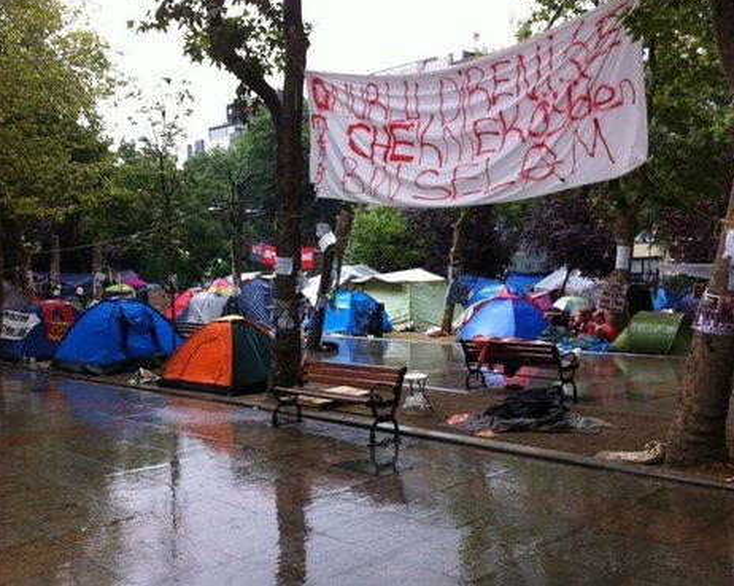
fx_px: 803
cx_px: 370
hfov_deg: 49.1
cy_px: 290
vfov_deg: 40.1
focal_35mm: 37
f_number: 2.8
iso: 80
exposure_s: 1/60
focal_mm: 3.85
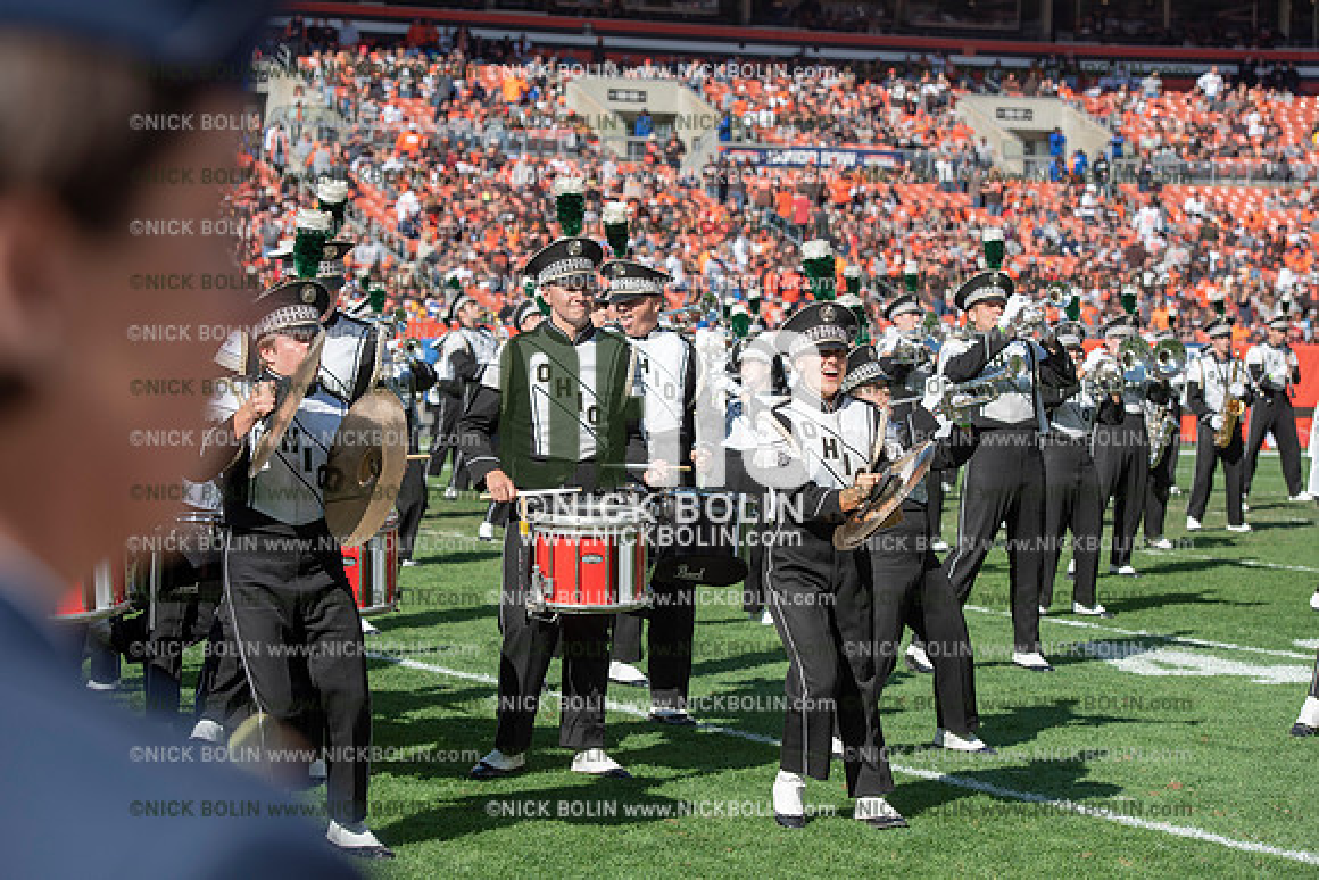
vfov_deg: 14.4
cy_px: 440
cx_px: 660
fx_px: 3481
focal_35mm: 95
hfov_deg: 21.5
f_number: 5
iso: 400
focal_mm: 95
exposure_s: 1/2000
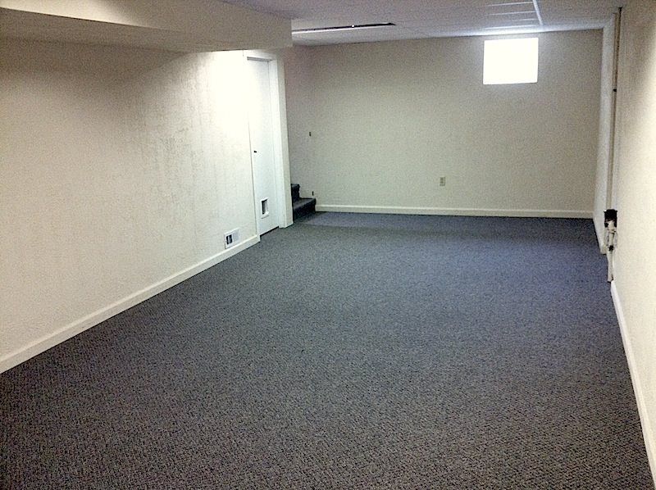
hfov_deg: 52.7
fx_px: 662
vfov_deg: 40.6
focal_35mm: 35
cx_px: 328
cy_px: 245
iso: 320
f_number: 2.8
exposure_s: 1/15
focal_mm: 3.85
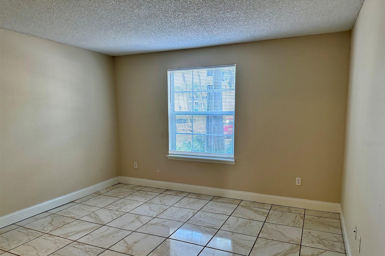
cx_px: 192
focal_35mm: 25
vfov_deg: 51.2
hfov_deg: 71.5
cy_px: 143
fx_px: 267
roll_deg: +1.0
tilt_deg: -6.3
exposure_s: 1/120
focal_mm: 6.86
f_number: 1.78
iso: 125
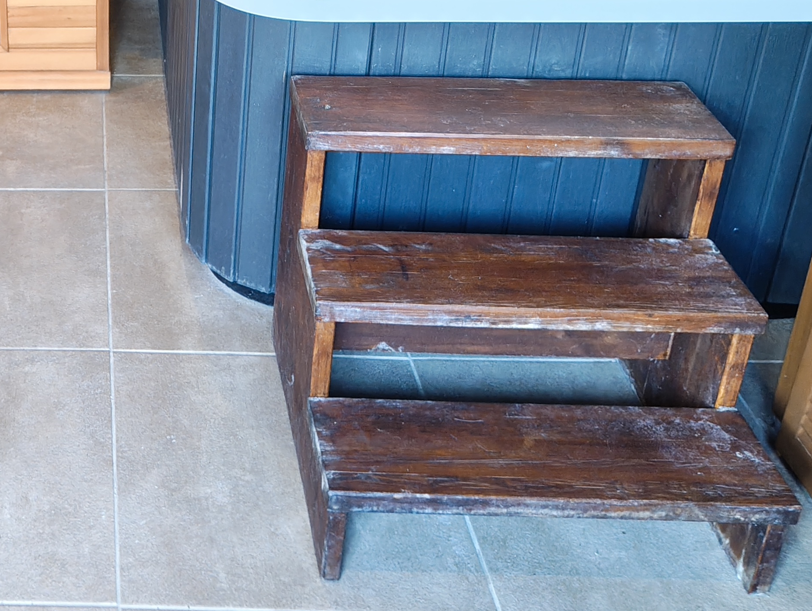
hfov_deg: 34.0
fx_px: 1222
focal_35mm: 52
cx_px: 30
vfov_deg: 26.3
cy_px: -28
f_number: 1.88
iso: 313
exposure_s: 1/33.3
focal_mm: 5.56
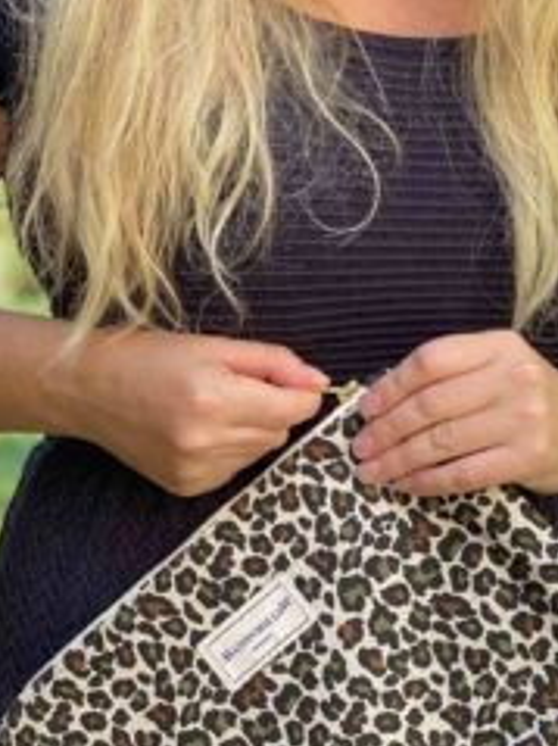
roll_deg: -2.5
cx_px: 337
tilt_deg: -14.3
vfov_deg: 20.9
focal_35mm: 93
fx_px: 2001
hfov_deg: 15.9
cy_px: 588
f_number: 2
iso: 40
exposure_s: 1/122
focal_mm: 6
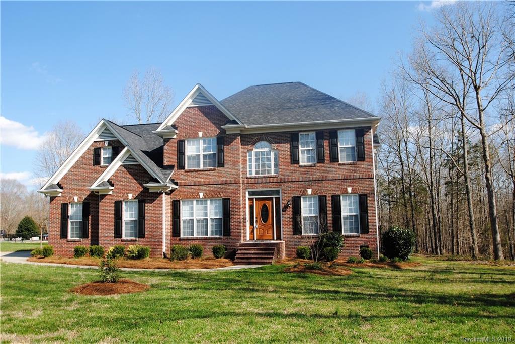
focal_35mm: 28
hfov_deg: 64.5
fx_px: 408
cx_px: 258
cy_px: 172
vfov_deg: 45.7
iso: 100
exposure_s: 1/200
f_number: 7.1
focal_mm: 19
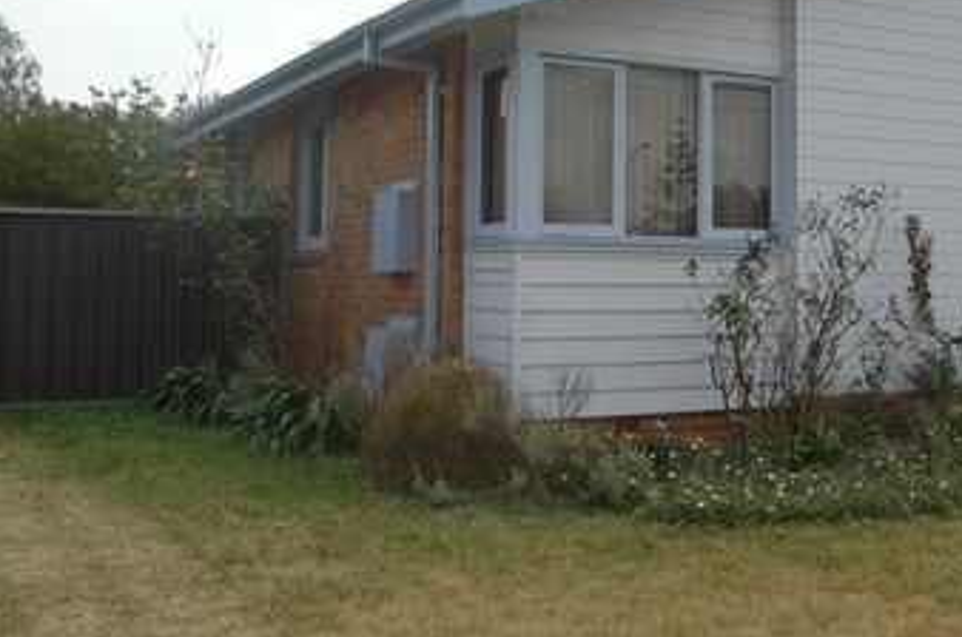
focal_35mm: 48
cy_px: 206
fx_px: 1280
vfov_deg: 27.8
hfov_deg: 39.9
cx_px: 737
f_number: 7.1
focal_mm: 18
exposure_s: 1/500
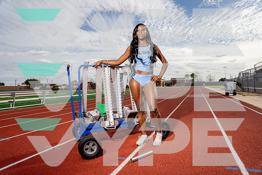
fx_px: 175
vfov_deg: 53.2
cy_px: 88
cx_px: 131
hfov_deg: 73.7
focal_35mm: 24
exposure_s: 1/1250
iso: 160
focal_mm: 24
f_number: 6.3
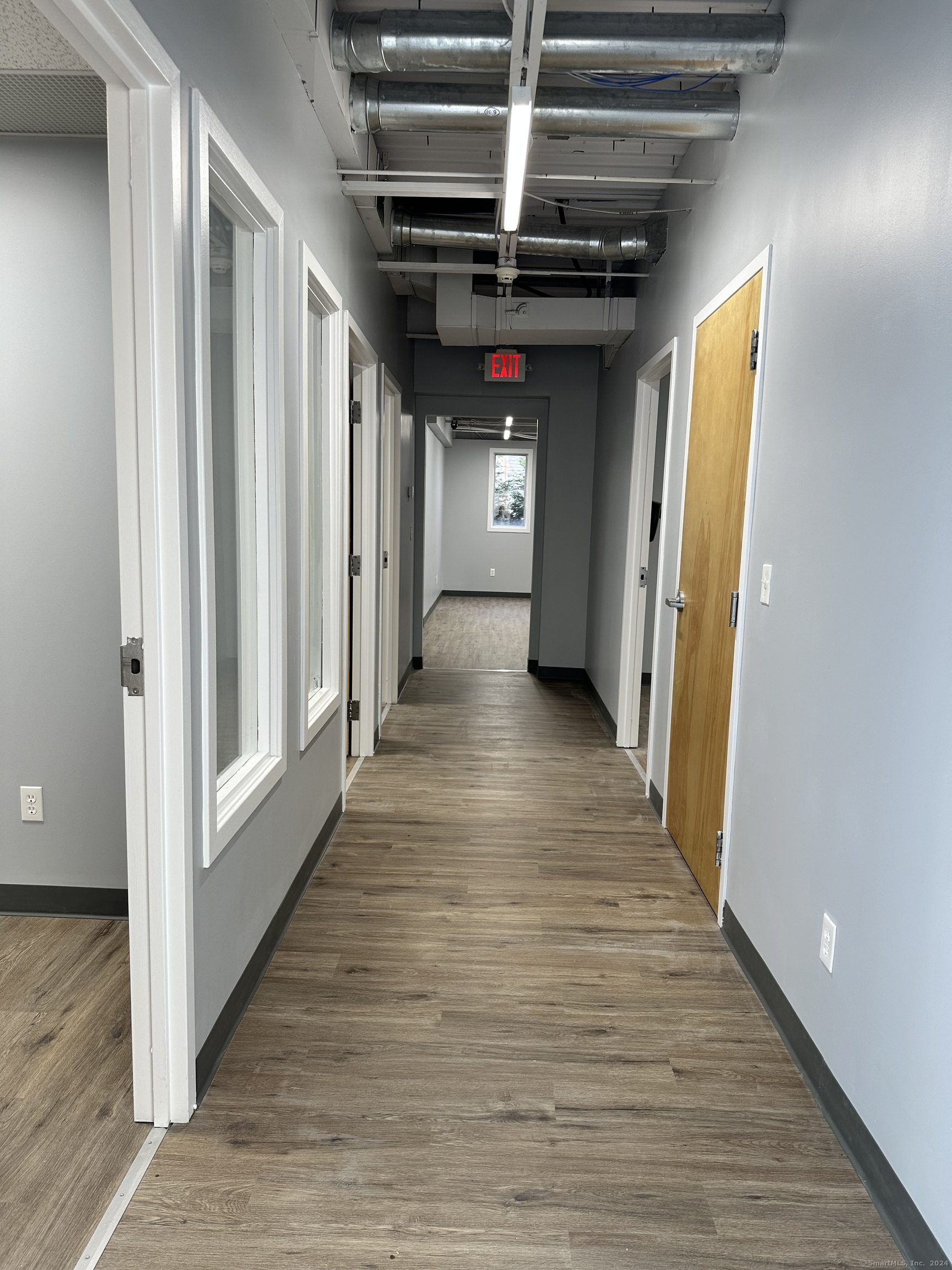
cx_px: 476
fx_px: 880
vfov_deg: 71.6
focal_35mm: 24
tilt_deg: -6.6
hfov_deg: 56.8
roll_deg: -2.7
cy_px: 635
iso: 100
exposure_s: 1/100
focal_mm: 6.86
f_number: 1.78
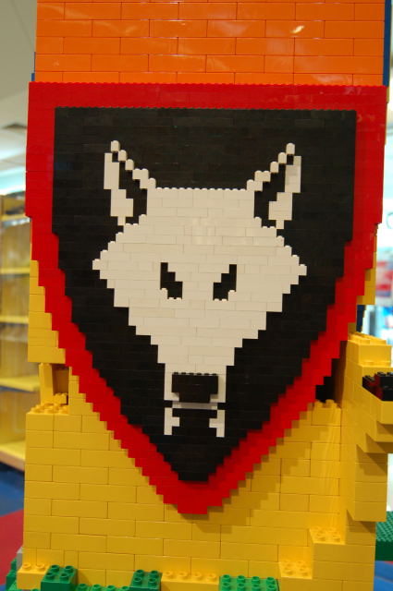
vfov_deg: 57.3
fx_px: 542
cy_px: 296
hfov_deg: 39.9
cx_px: 196
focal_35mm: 33
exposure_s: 1/25
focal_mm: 22
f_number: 4
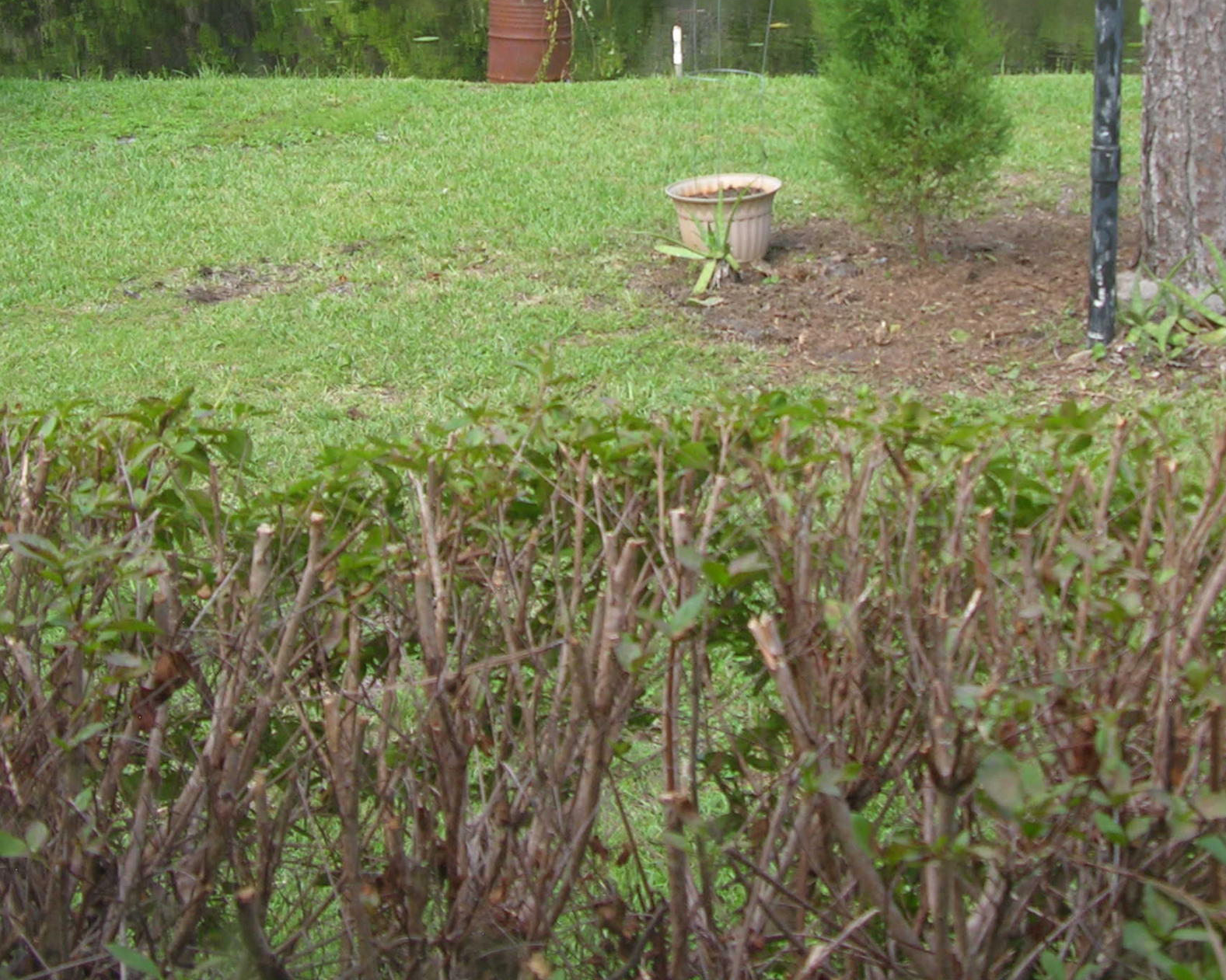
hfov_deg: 29.1
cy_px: 126
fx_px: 2358
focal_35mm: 65
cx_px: 619
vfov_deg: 23.0
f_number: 3.2
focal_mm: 8.9
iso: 50
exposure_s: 1/46
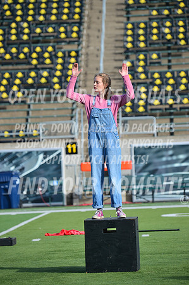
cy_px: 142
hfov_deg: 5.5
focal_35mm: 250
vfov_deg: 8.2
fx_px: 1973
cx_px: 94
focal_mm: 250
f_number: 5.6
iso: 125
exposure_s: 1/800
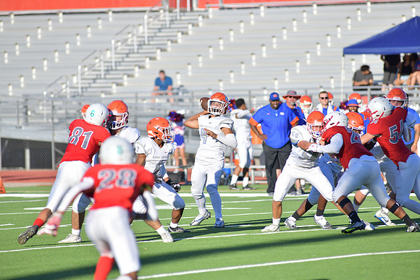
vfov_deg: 4.6
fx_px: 3501
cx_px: 210
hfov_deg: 6.9
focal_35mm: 300
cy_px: 140
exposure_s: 1/3200
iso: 400
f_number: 5
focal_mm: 300
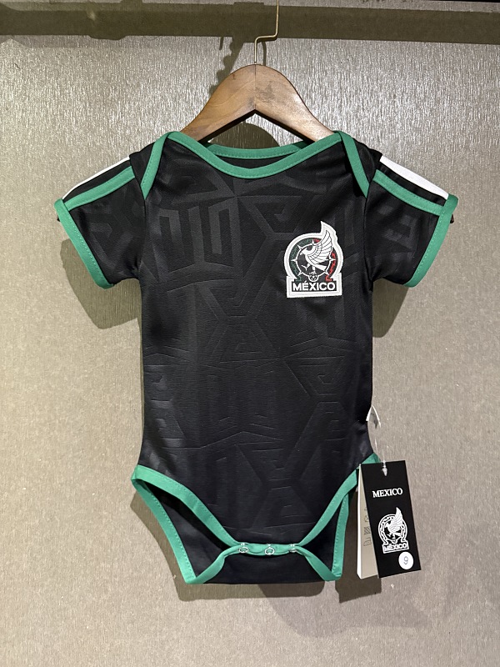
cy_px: 334
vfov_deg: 71.6
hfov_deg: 56.8
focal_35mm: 24
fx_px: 462
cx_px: 250
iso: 1000
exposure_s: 1/40
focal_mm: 6.76
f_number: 1.78
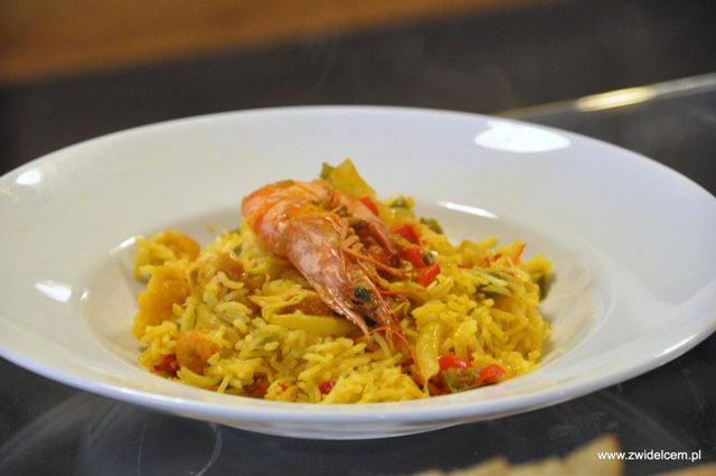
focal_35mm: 188
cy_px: 238
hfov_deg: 11.0
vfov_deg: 7.3
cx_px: 358
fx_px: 3724
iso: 1600
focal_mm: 125
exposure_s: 1/40
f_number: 5.6
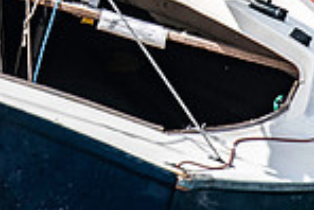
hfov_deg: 1.2
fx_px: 15410
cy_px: -56
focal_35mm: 1765
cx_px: 121
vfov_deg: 0.8
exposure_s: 1/6400
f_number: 5
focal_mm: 300
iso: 500
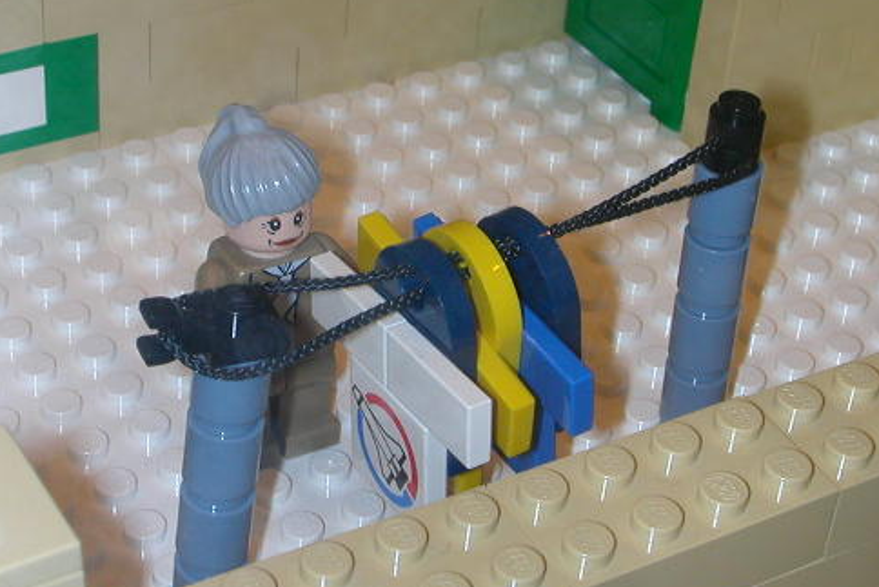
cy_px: 265
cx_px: 401
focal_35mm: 88
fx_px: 2149
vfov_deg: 15.5
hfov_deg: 23.1
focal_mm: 9.7
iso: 100
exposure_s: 1/30
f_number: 5.9
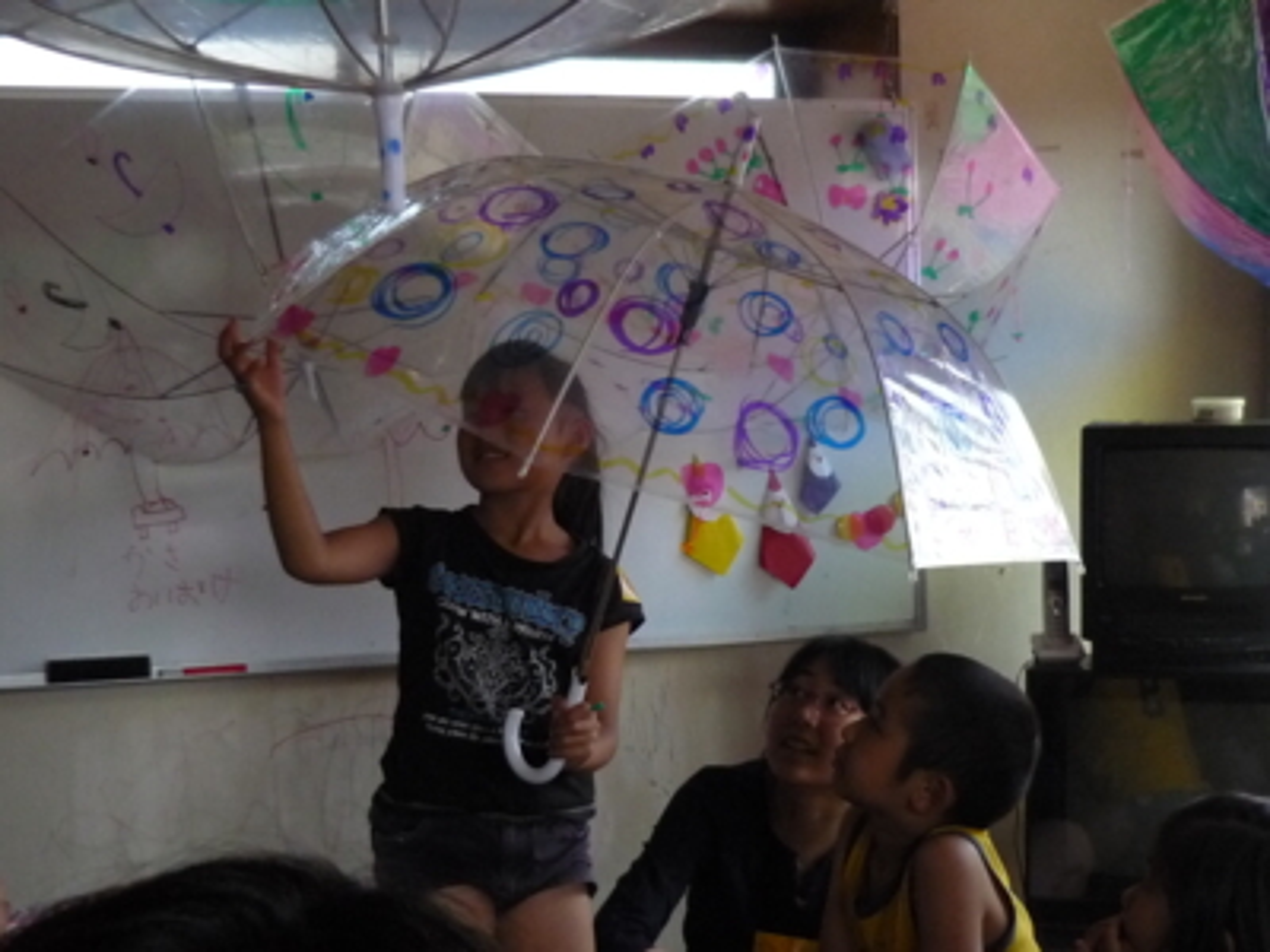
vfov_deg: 25.2
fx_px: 2128
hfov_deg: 33.2
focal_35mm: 58
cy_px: 476
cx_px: 635
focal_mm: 6
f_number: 2.9
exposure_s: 1/320
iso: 400
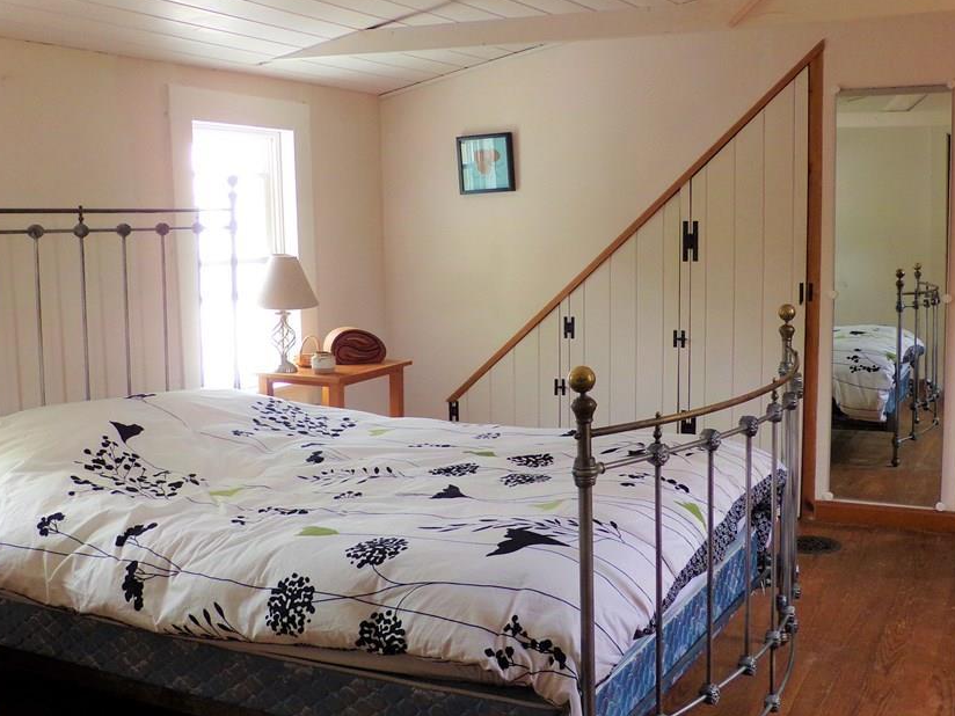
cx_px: 469
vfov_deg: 35.0
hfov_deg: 45.8
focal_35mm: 41
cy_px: 291
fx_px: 1131
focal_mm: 5.9
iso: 196
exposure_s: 1/100
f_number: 3.4
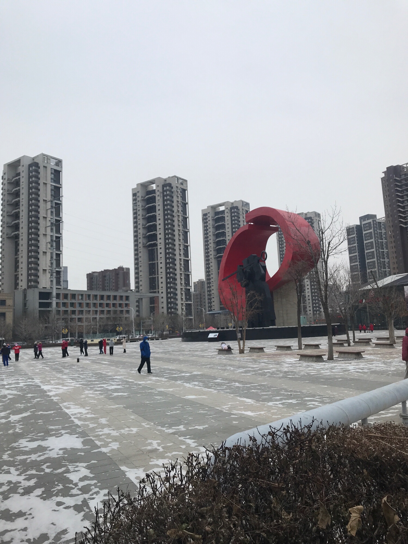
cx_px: 204
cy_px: 272
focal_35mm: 28
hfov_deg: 49.7
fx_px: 440
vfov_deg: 63.4
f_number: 1.8
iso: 20
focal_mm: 3.99
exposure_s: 1/651
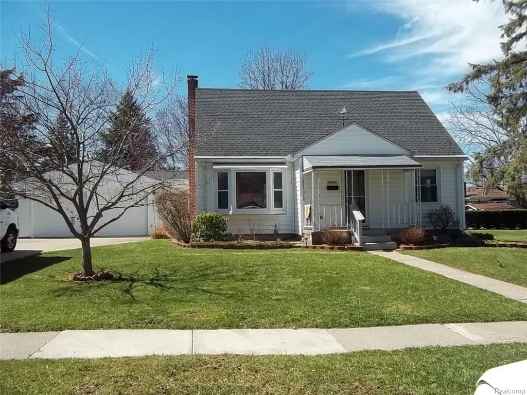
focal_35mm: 32
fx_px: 487
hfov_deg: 56.8
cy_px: 198
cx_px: 264
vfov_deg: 44.2
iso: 80
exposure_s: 1/320
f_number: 5.5
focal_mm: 5.7
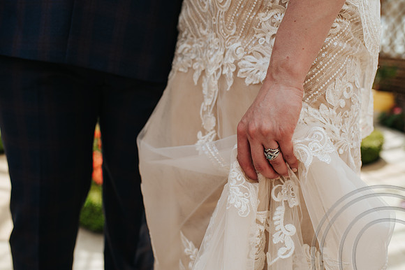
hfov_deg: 54.5
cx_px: 202
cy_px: 135
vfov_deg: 37.8
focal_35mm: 35
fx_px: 394
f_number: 3.5
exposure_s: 1/640
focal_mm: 35
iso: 140
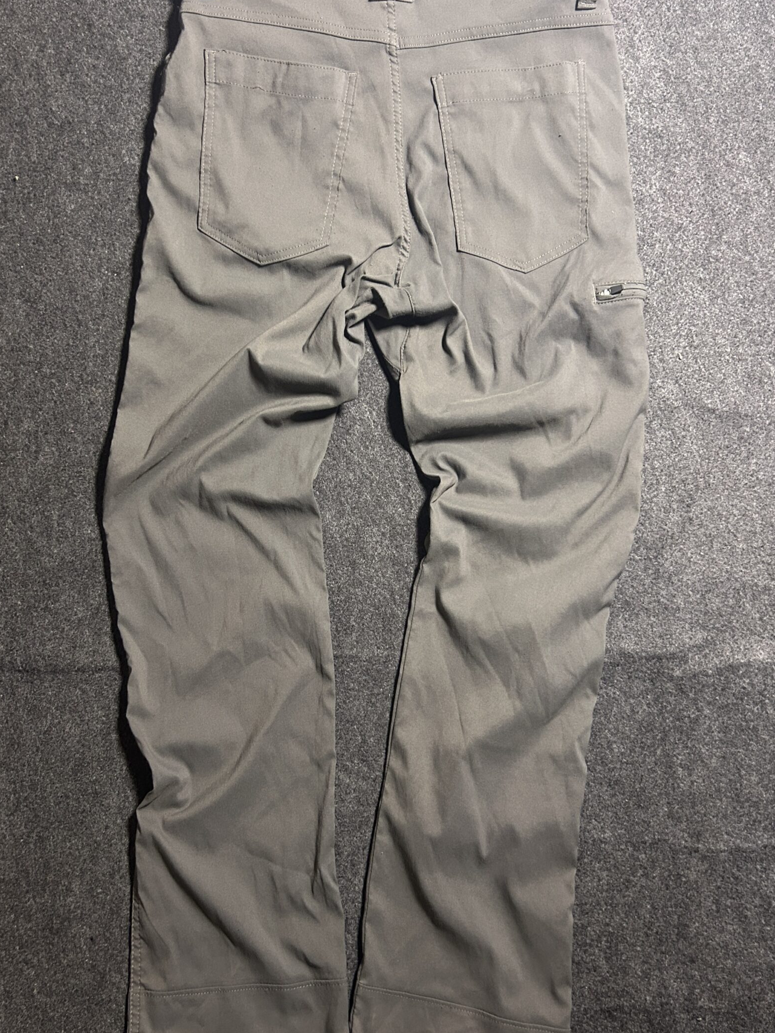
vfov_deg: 56.8
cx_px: 387
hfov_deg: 44.2
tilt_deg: -62.5
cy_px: 512
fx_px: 955
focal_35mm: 32
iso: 400
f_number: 1.5
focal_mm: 5.7
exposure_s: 1/50
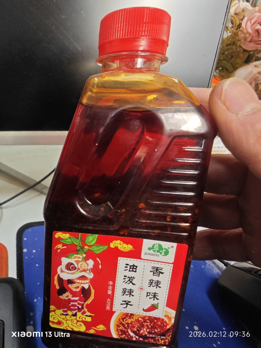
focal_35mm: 23
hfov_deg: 58.9
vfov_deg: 73.9
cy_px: 174
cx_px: 130
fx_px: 231
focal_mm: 2.03
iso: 50
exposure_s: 1/37.4
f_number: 1.8
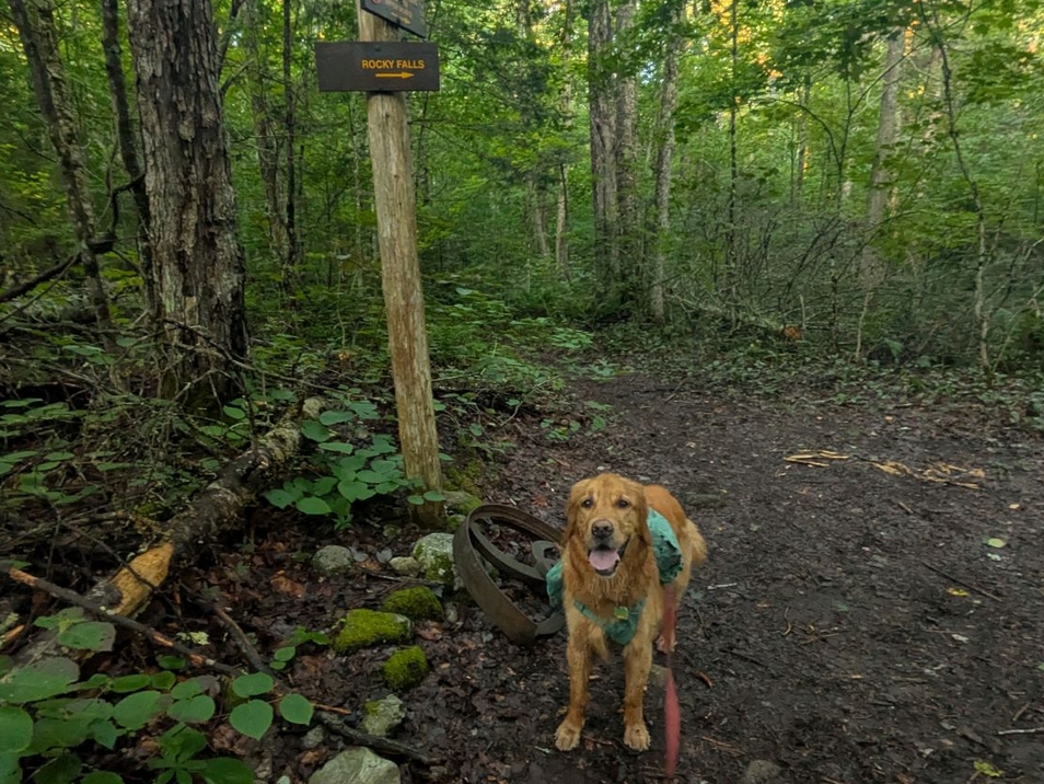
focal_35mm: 16
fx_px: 483
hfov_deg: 94.3
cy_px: 351
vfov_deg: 77.9
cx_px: 479
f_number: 2.2
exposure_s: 1/44.3
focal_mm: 1.85
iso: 212
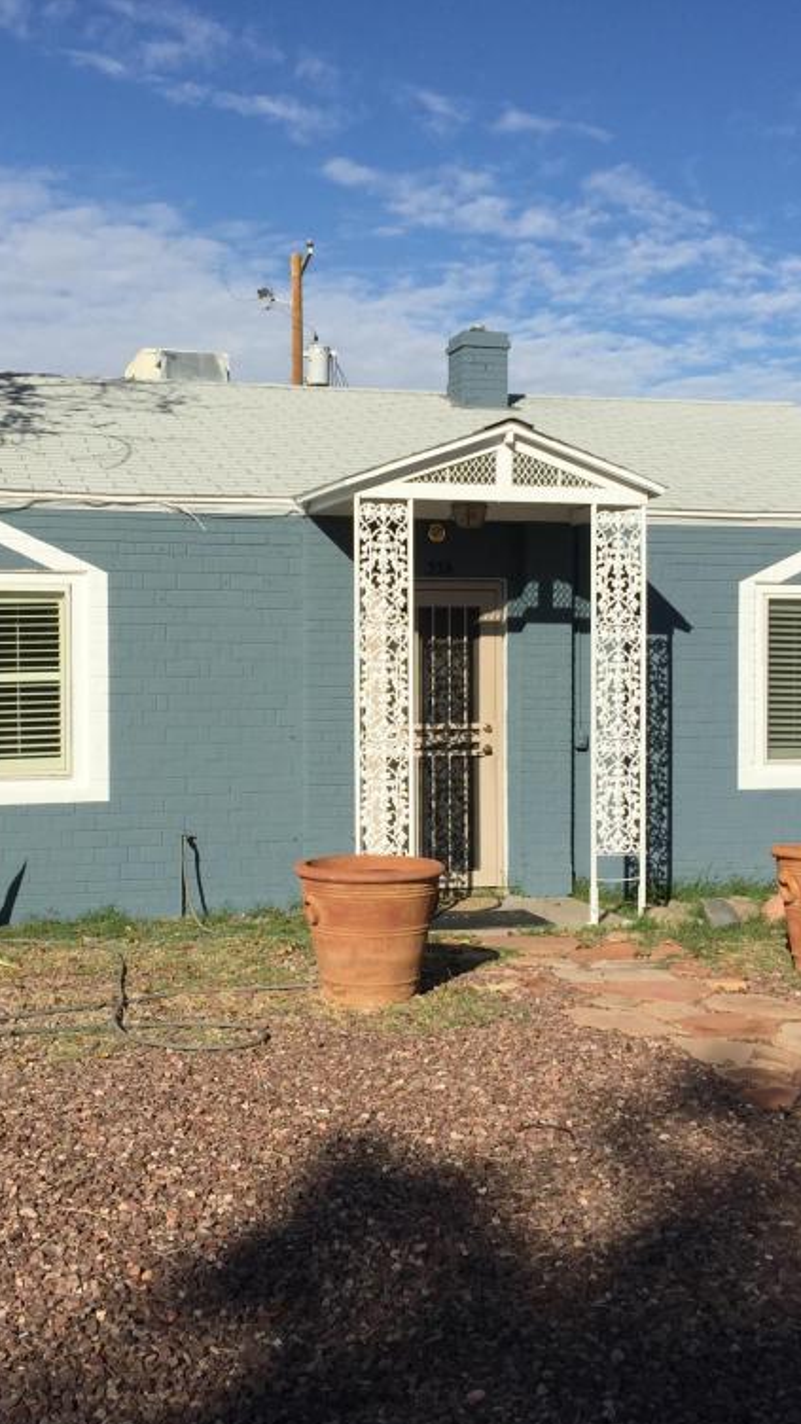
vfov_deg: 47.4
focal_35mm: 43
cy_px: 725
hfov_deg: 27.7
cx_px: 348
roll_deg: -0.9
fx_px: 1624
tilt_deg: -0.4
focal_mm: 4.15
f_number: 2.2
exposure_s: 1/3968
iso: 32
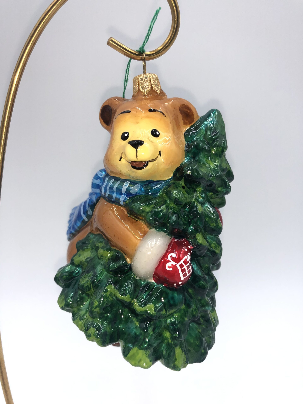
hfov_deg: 49.7
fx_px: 327
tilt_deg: -12.7
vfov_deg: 63.4
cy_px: 202
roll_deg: +0.3
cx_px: 152
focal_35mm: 28
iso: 20
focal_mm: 4
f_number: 1.8
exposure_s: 1/1453
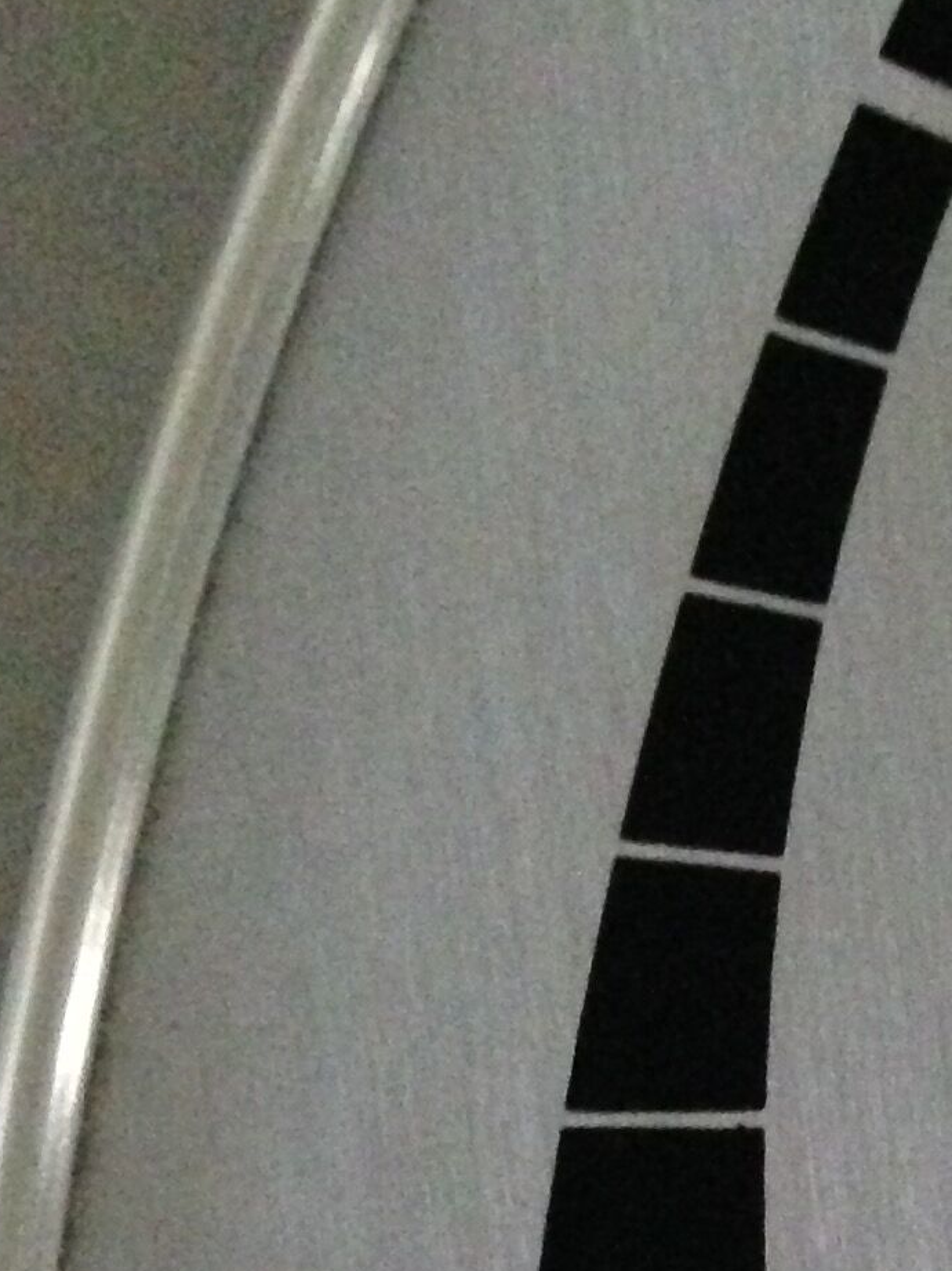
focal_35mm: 117
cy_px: 1907
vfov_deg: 15.5
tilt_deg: -83.8
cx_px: 1559
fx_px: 4293
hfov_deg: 11.9
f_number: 2.4
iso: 800
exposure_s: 1/15
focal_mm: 4.12
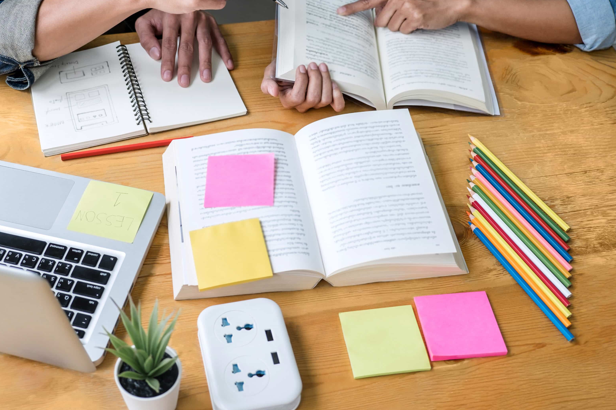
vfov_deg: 27.4
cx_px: 233
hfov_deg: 40.1
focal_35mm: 49
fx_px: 838
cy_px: 152
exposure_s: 1/80
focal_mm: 25.4
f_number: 3.2
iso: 250
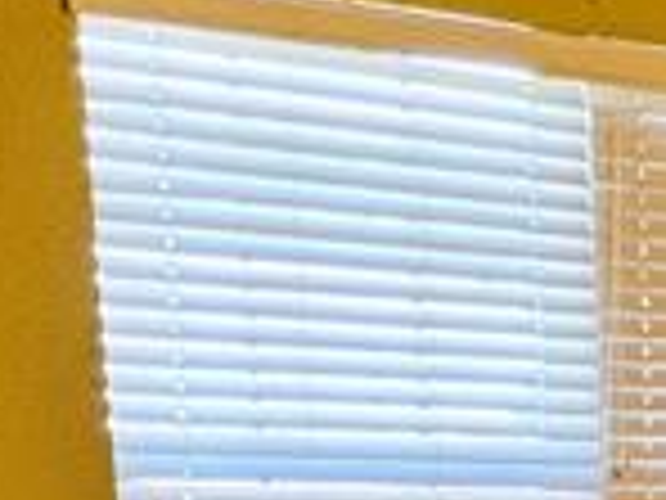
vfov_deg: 14.4
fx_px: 1732
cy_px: 910
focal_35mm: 90
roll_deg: +5.0
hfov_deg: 20.2
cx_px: 832
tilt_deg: -10.3
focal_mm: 1.57
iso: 250
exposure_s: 1/60
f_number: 1.8
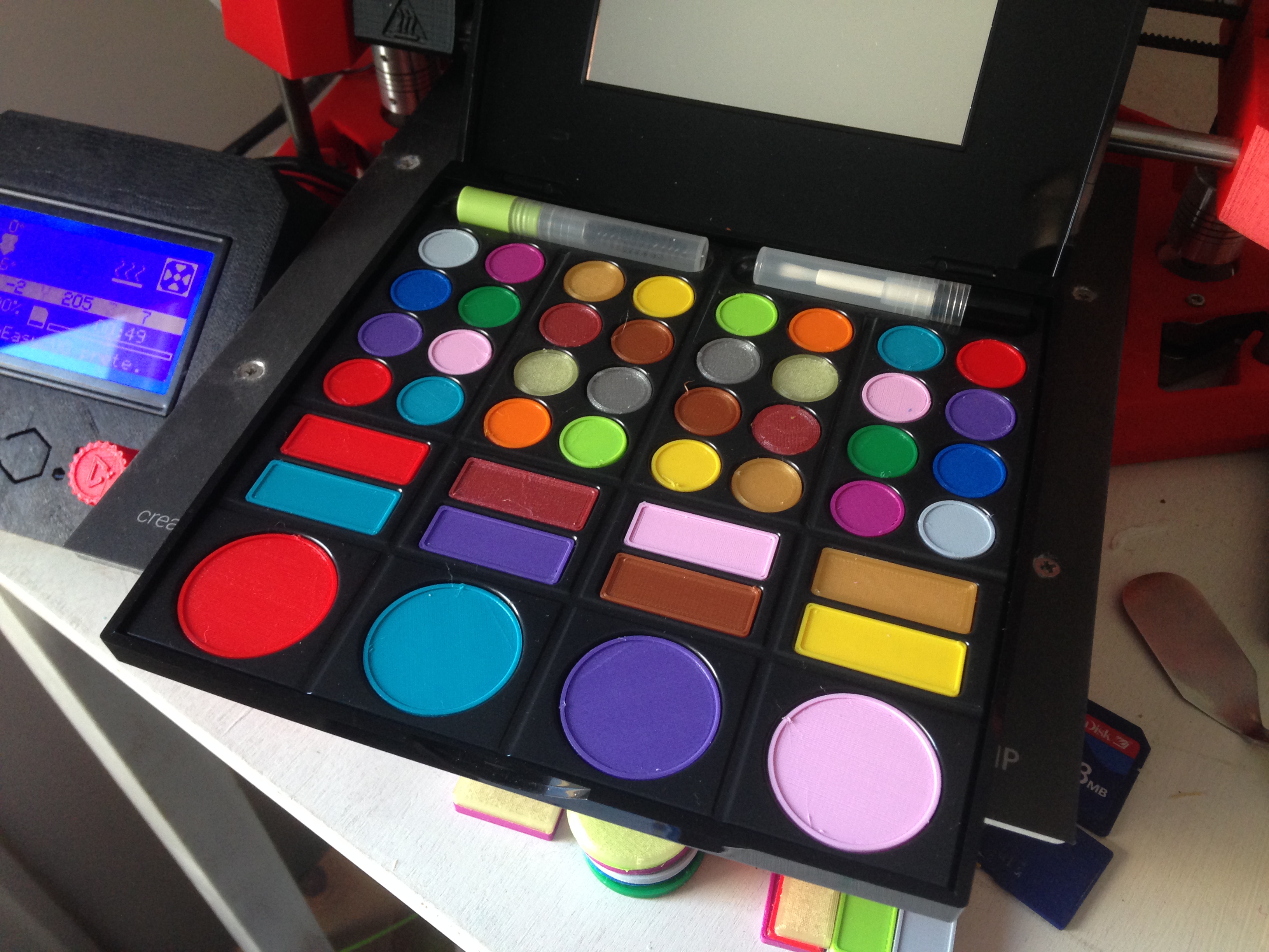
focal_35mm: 33
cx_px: 634
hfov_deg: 55.4
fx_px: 1210
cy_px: 476
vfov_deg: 42.9
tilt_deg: -48.8
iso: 125
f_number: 2.4
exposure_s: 1/20
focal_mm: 4.12
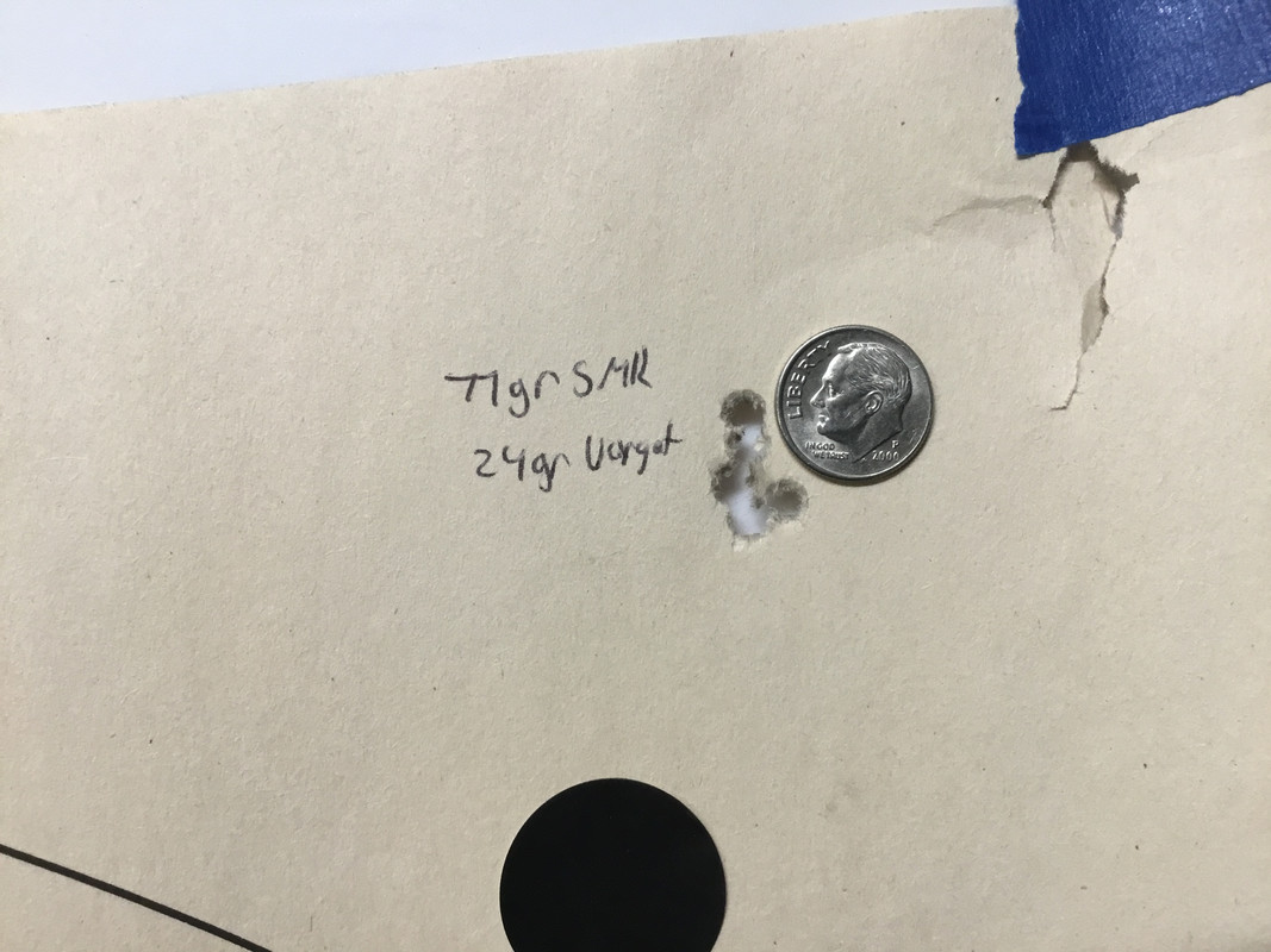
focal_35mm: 31
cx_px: 636
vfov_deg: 45.4
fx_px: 1138
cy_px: 476
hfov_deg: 58.4
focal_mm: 3.3
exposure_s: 1/30
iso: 80
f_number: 2.4
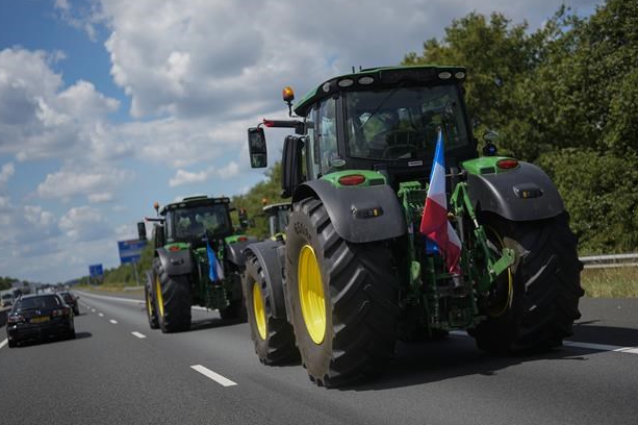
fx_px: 939
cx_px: 329
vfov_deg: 25.5
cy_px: 216
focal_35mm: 53
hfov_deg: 37.5
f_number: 1.4
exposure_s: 1/6400
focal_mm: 50
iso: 100
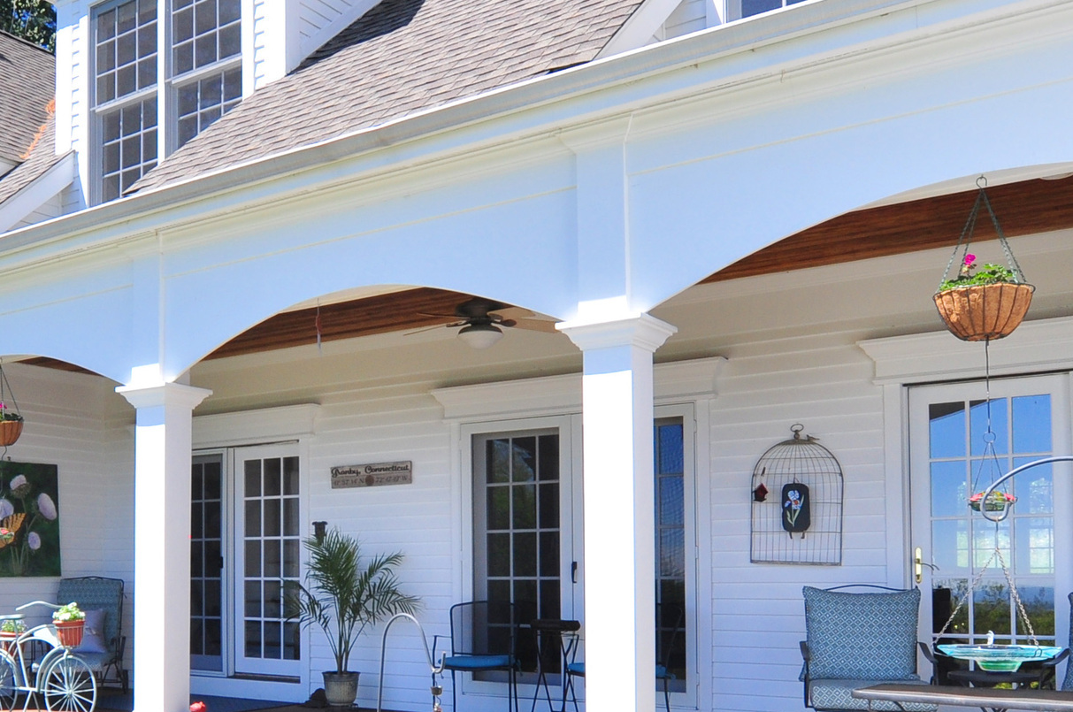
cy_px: 548
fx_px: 1131
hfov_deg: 49.6
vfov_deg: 34.1
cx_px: 333
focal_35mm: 38
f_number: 8
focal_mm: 10
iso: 250
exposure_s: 1/250
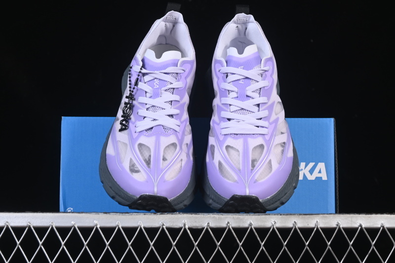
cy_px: 132
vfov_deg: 18.2
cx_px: 198
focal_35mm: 75
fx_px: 823
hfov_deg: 27.0
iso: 160
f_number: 7.1
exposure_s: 1/60
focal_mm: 50
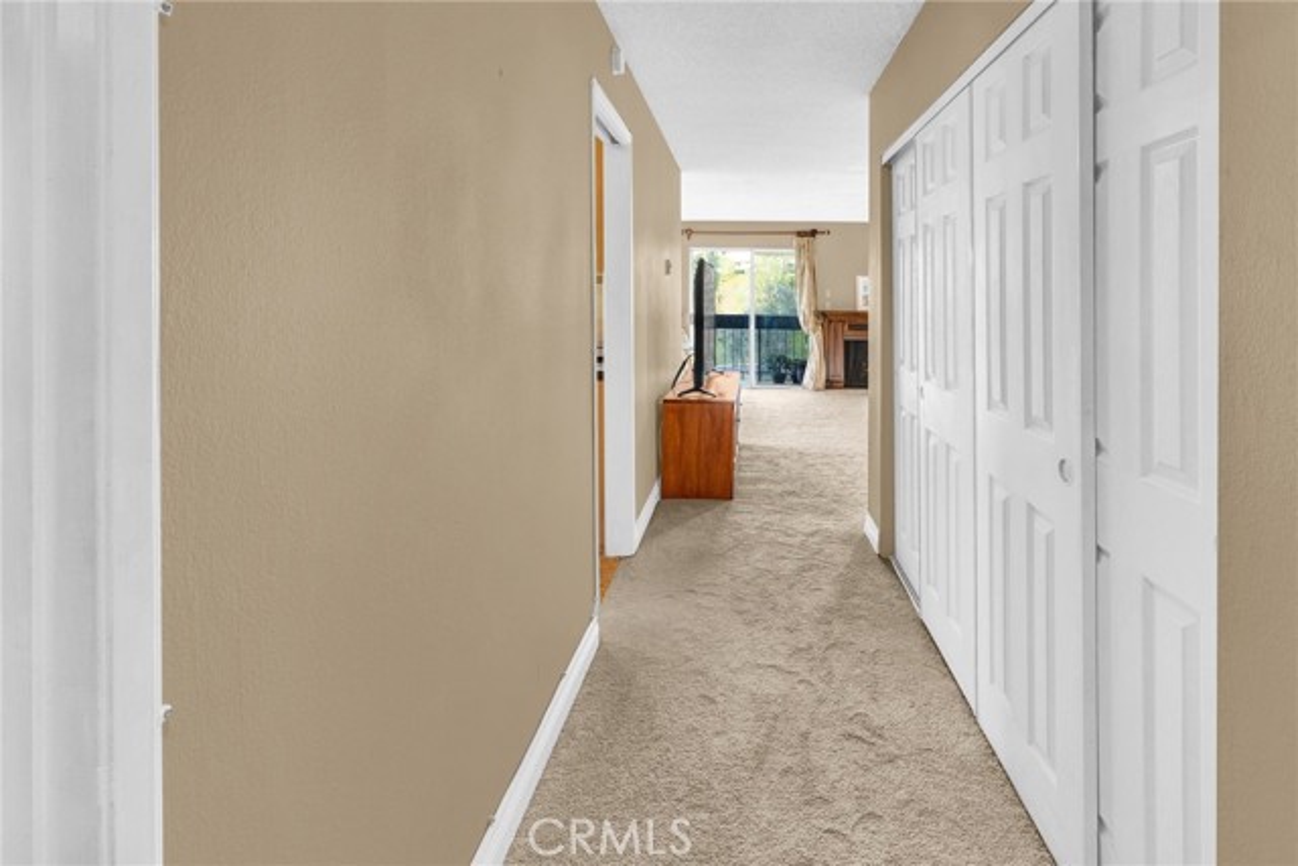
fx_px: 577
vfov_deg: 73.8
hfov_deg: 96.7
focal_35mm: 16
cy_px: 433
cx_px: 649
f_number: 10
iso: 100
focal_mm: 16
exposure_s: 1.3
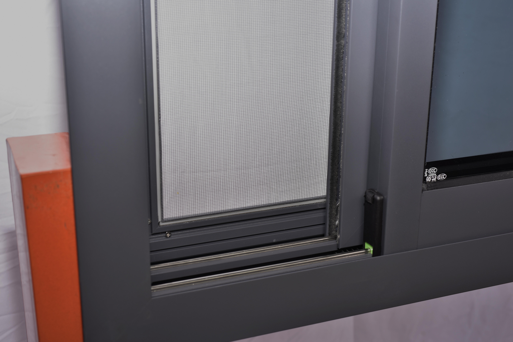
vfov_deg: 27.0
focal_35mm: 50
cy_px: 171
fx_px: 713
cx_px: 256
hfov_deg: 39.6
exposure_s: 1/100
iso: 160
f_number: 6.3
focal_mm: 50
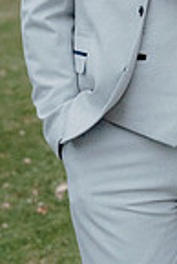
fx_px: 1096
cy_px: 4
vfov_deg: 13.6
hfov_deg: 9.0
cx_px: 255
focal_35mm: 149
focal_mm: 48
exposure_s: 1/200
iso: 4000
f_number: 3.5
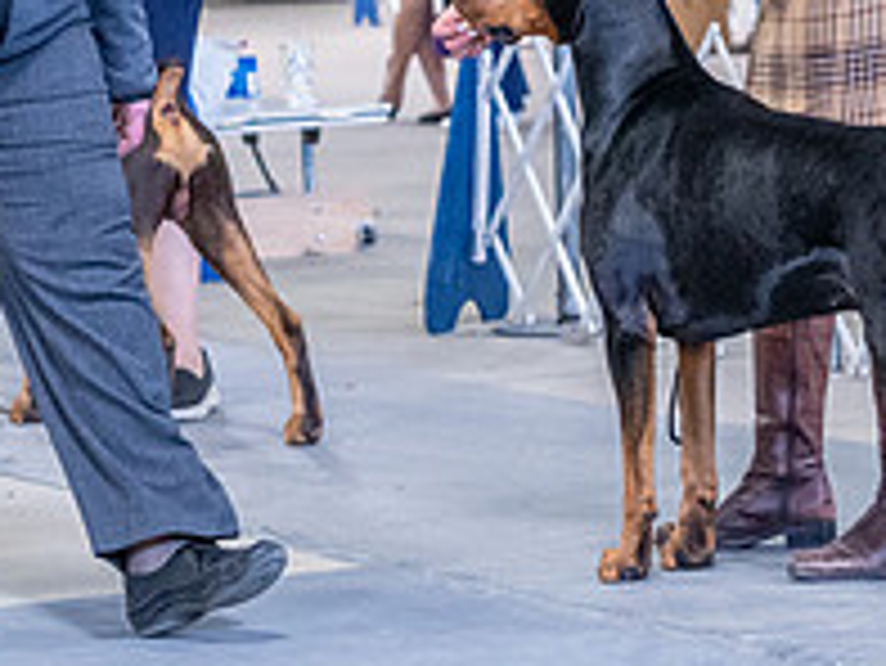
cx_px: 522
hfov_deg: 10.0
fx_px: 5071
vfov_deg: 7.4
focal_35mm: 198
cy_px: -191
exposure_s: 1/400
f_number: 4
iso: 6400
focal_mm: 70
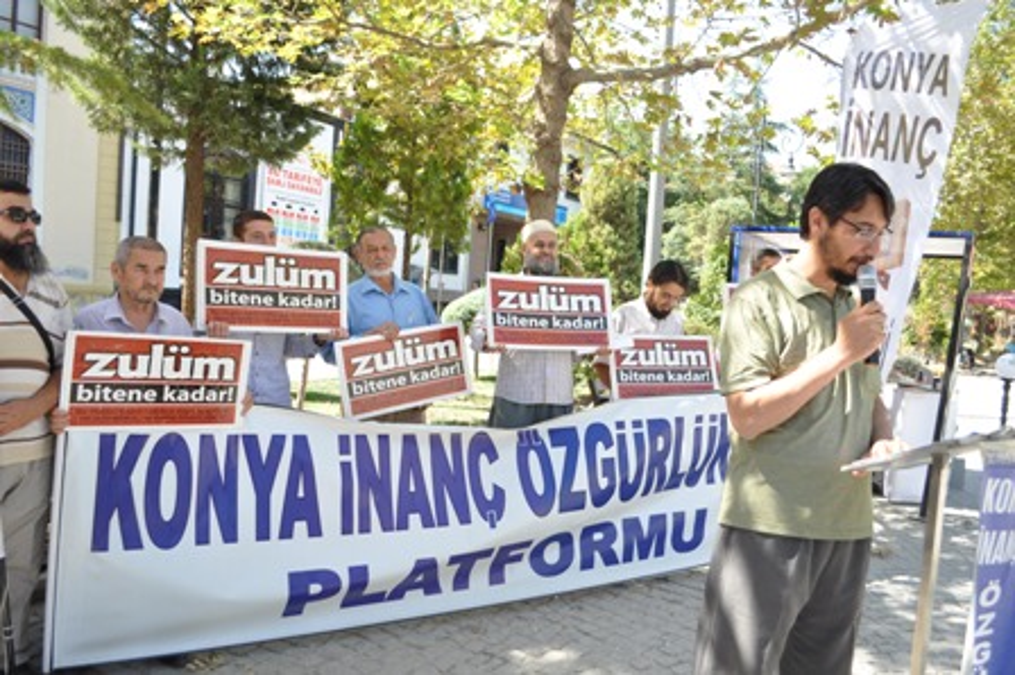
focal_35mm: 27
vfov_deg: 47.9
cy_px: 338
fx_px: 761
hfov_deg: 67.4
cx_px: 508
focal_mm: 18
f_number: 8
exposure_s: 1/250
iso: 200
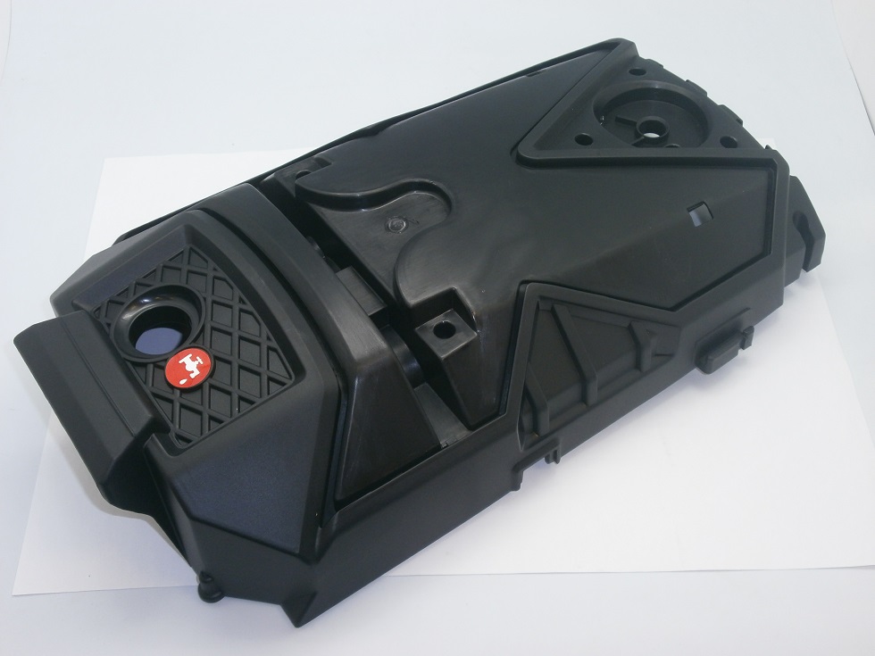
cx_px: 438
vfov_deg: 31.5
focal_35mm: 46
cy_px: 328
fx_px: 1163
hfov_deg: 41.2
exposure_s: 1/40
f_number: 3.8
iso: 125
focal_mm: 8.1
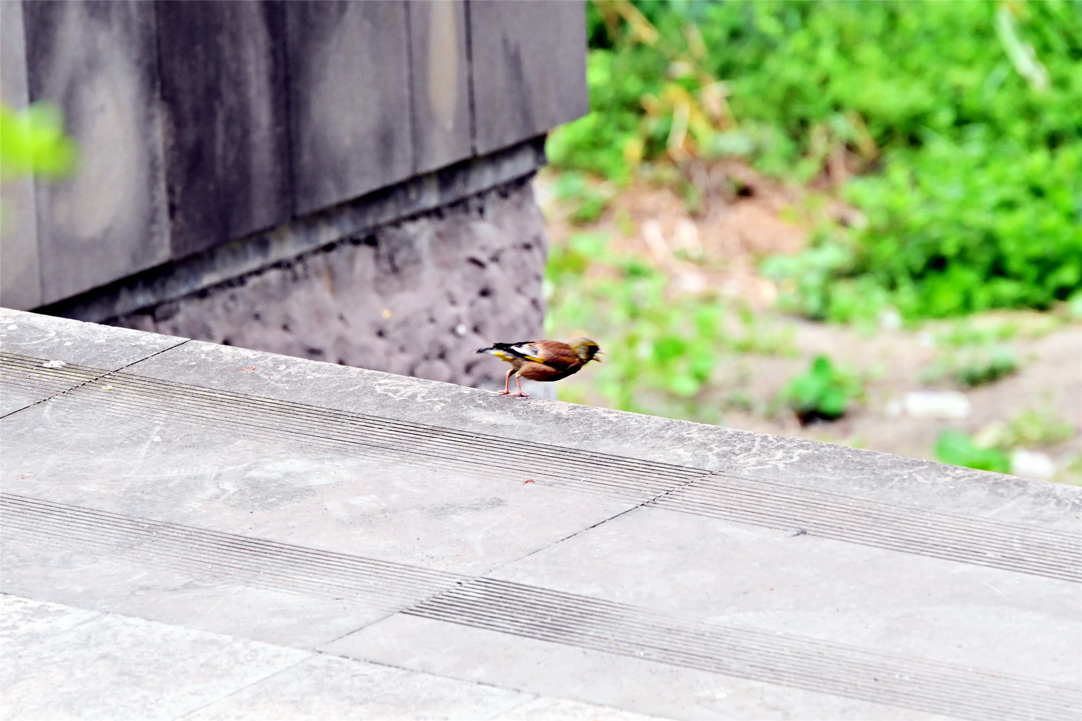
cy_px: 360
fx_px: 6010
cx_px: 541
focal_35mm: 200
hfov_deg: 10.3
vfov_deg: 6.9
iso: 900
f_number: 8
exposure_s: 1/400
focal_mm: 200
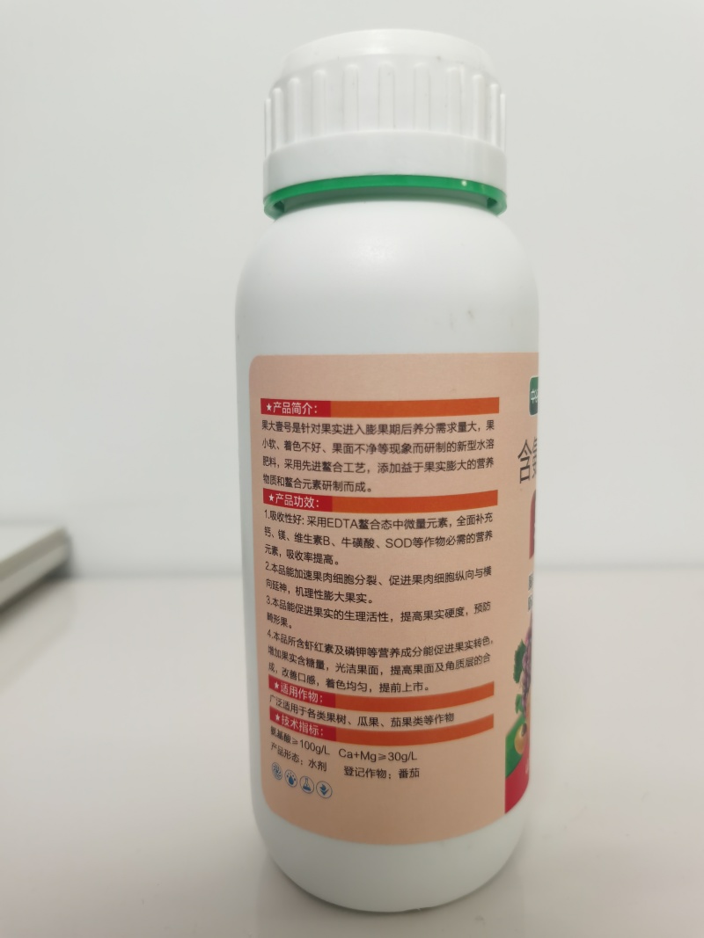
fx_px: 732
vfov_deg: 65.3
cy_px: 469
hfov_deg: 51.3
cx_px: 352
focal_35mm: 27
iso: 125
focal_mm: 5.56
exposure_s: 1/50
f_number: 1.6
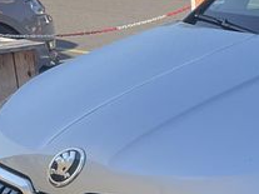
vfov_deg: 13.1
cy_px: 170
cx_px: 443
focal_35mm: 112
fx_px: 838
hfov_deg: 15.5
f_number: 1.8
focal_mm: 3
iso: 25
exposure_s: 1/397
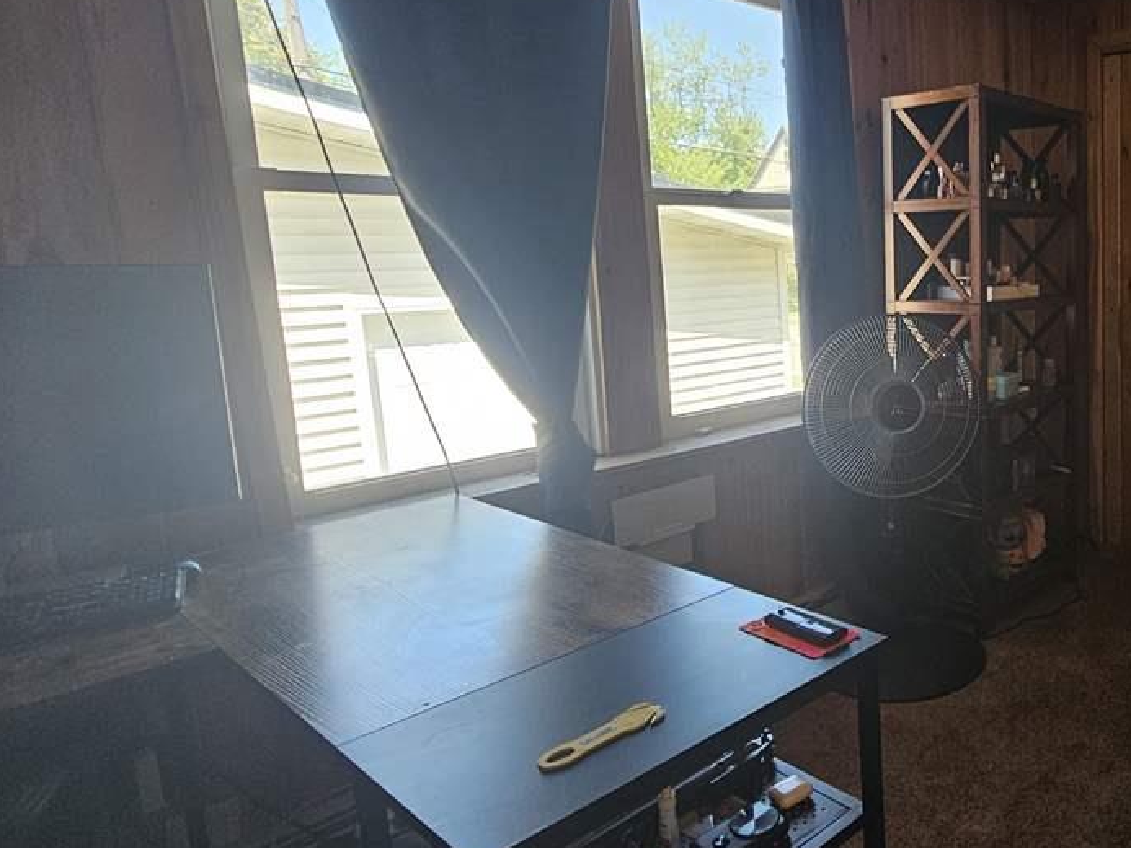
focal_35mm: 24
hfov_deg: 63.2
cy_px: 395
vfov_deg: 56.8
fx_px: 784
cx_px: 956
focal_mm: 2.2
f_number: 2.2
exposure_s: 1/60
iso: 64
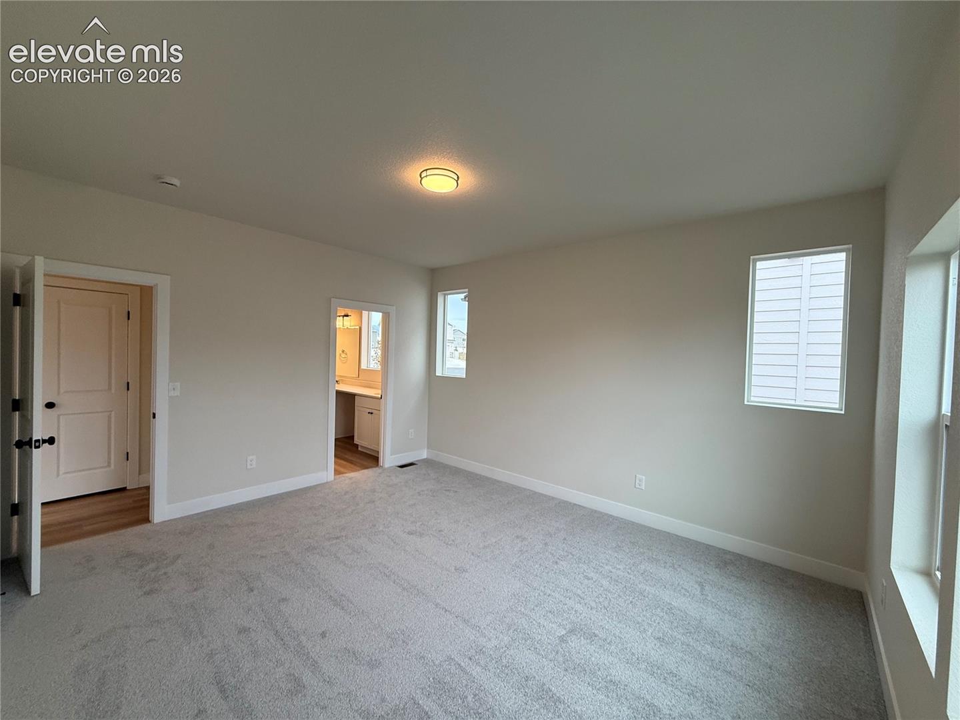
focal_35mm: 14
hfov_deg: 102.1
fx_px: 388
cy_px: 360
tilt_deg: -0.3
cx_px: 480
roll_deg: -2.0
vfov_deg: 85.7
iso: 160
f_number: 2.2
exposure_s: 1/120
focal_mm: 2.22
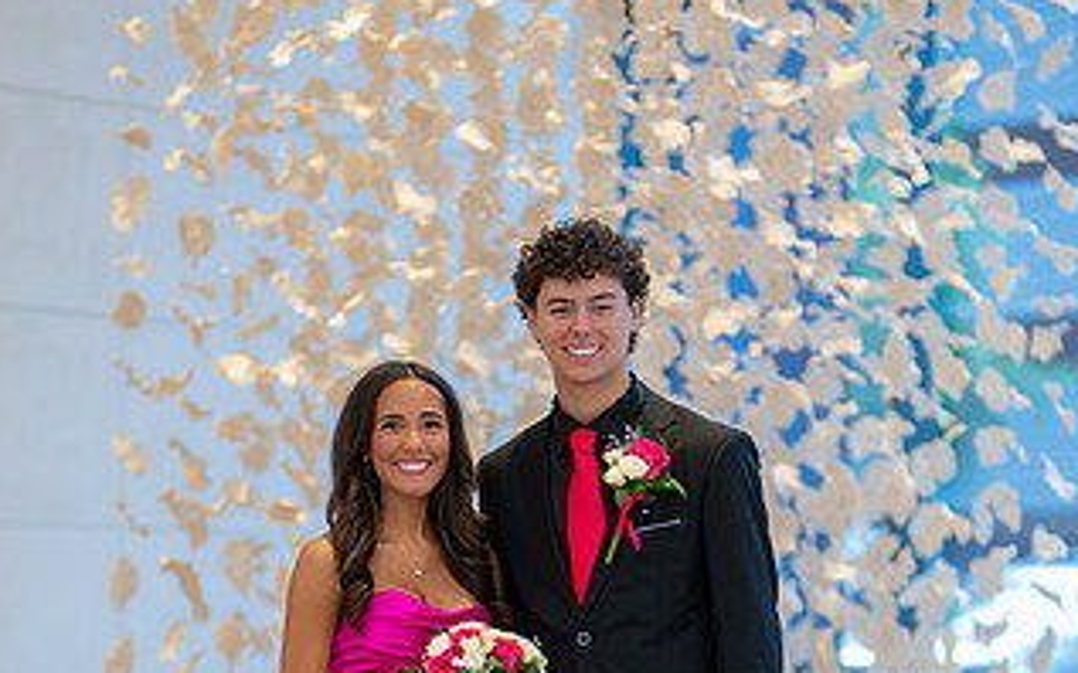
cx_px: 547
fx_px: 3290
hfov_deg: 18.6
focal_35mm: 112
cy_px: 757
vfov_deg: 11.5
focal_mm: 50
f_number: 1.2
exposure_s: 1/800
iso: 800
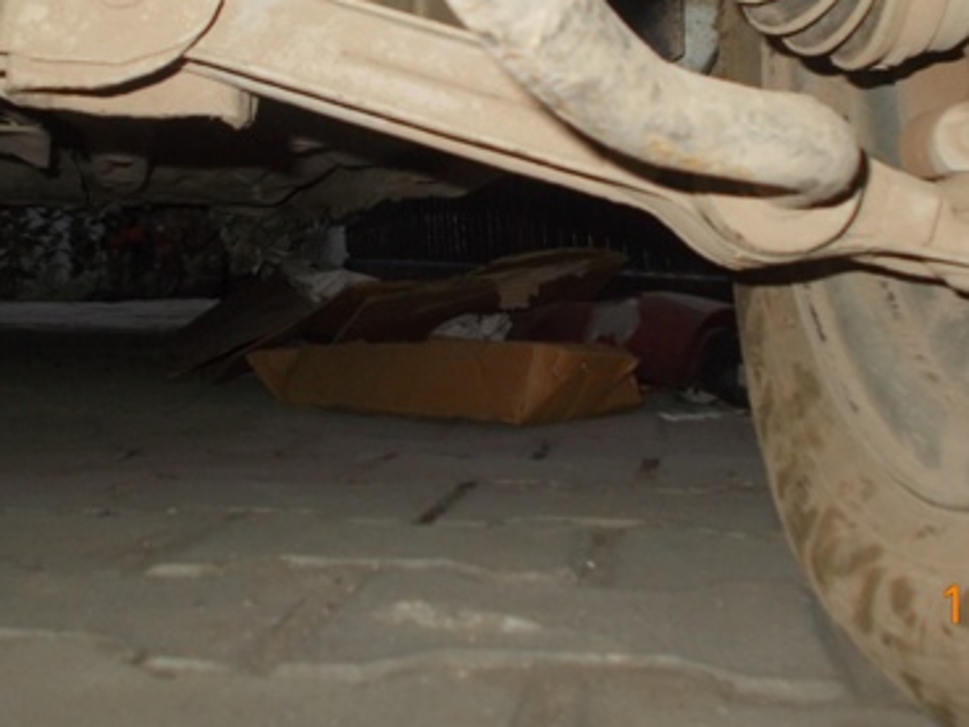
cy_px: 123
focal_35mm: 52
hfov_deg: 36.8
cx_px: 491
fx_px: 1456
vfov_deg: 27.4
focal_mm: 5.3
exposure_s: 1/25
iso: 200
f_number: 3.4
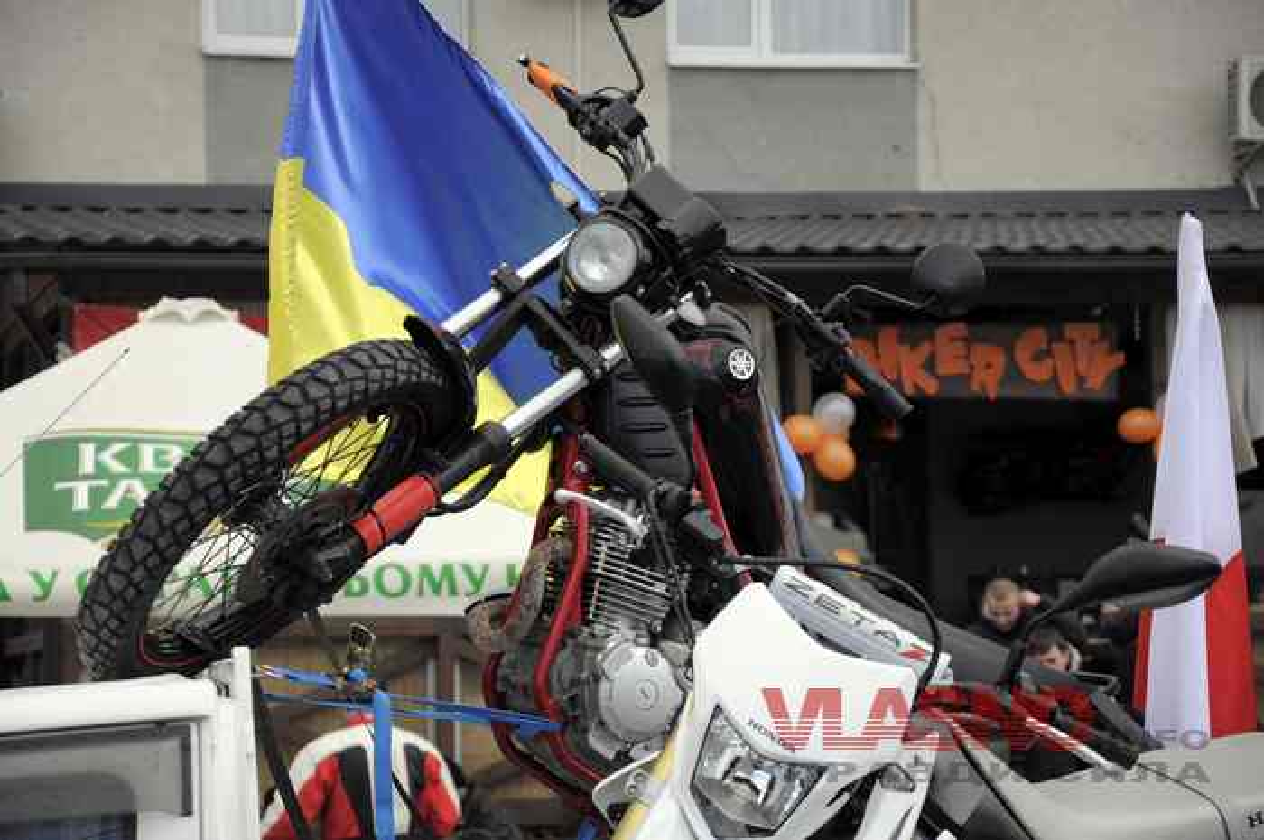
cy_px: 420
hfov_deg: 16.1
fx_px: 4471
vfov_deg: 10.7
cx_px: 632
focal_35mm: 128
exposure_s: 1/500
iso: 200
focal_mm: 85
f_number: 5.6
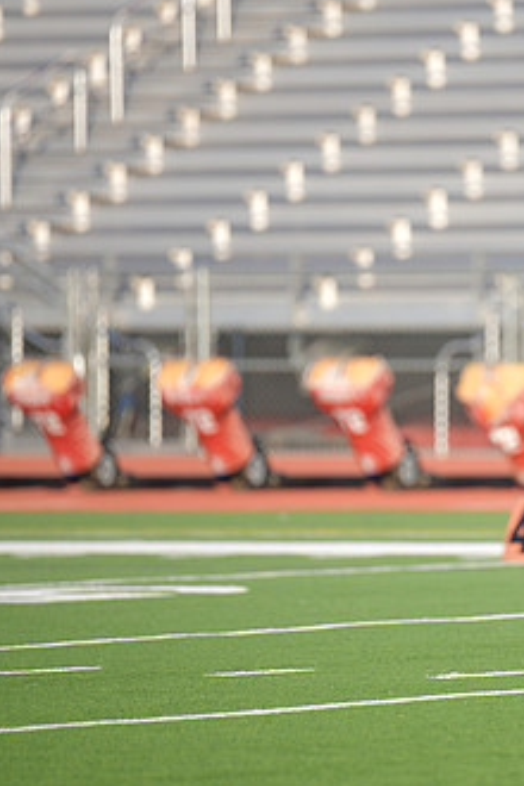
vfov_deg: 3.9
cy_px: 404
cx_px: 548
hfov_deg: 2.6
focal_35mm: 528
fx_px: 11527
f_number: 2.8
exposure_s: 1/800
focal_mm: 300
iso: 64
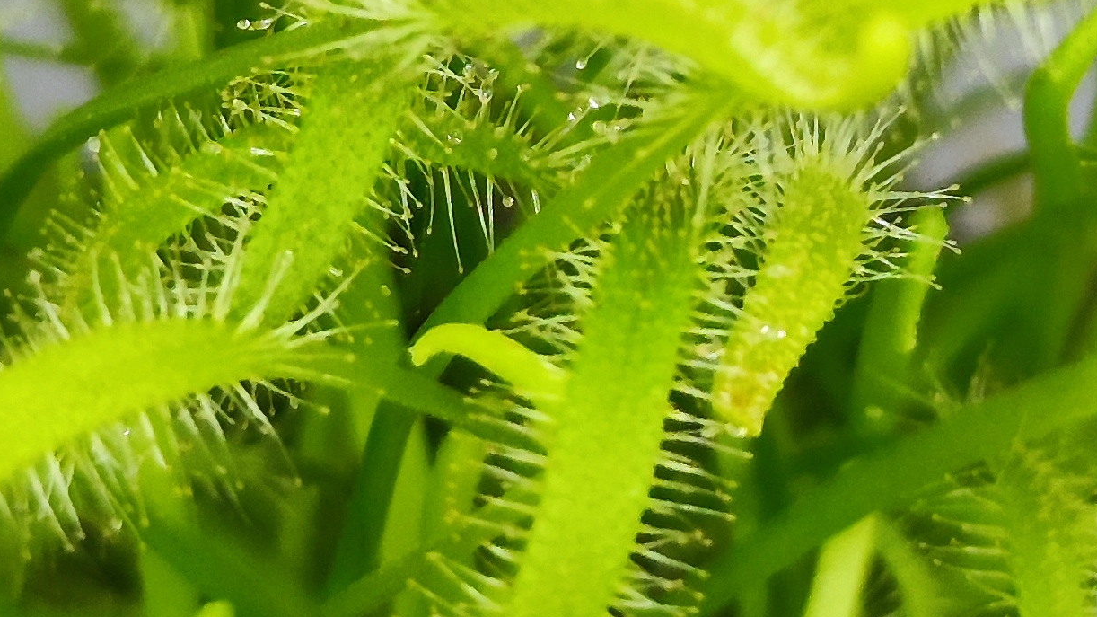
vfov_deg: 13.7
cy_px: -263
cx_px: 627
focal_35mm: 84
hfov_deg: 25.3
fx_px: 2443
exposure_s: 1/100
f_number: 1.69
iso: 1243
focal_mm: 7.01
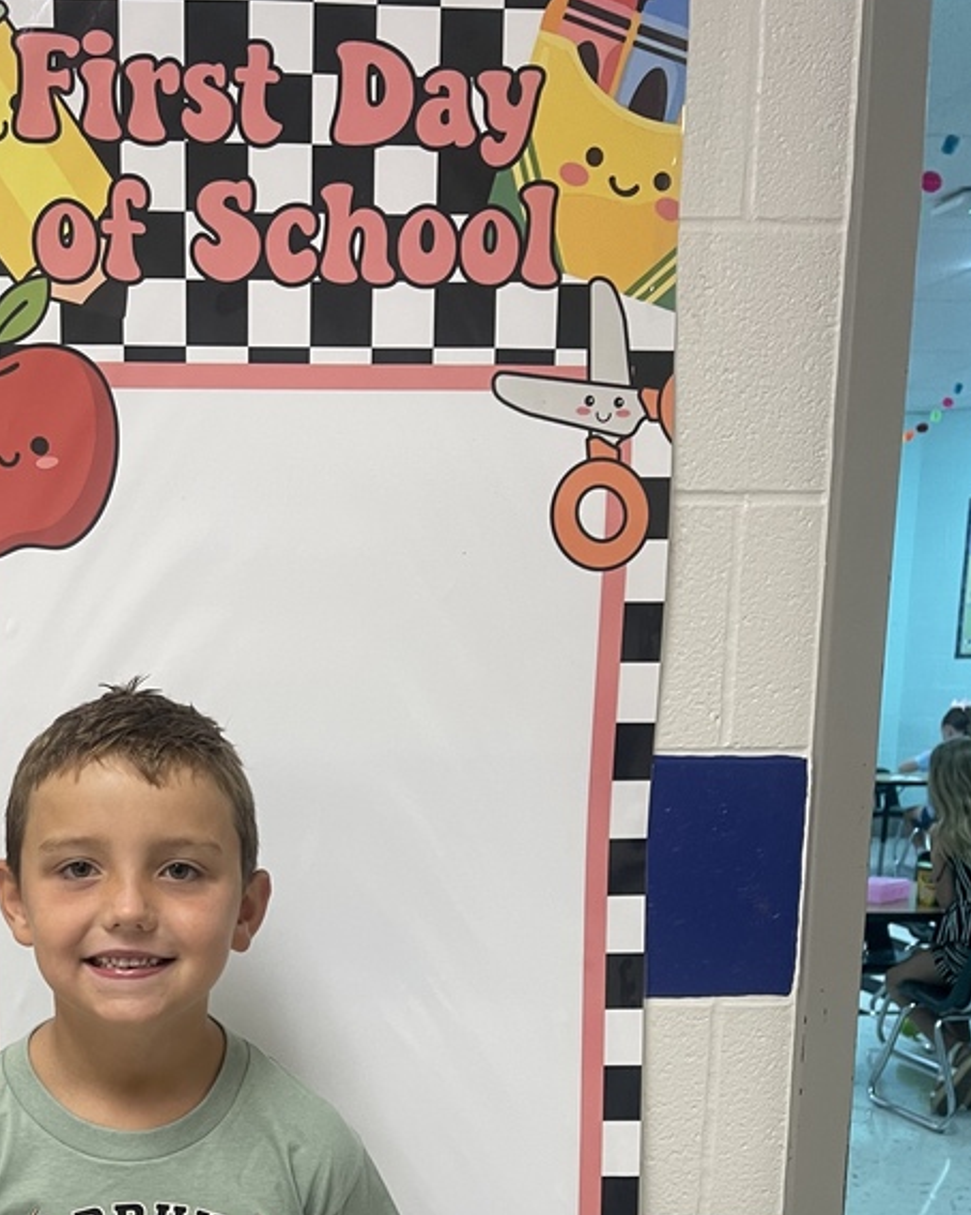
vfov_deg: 40.4
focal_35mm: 44
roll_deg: -0.1
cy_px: 960
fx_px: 1581
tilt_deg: -11.5
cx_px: 216
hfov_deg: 33.3
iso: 125
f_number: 1.6
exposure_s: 1/60
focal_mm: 5.1
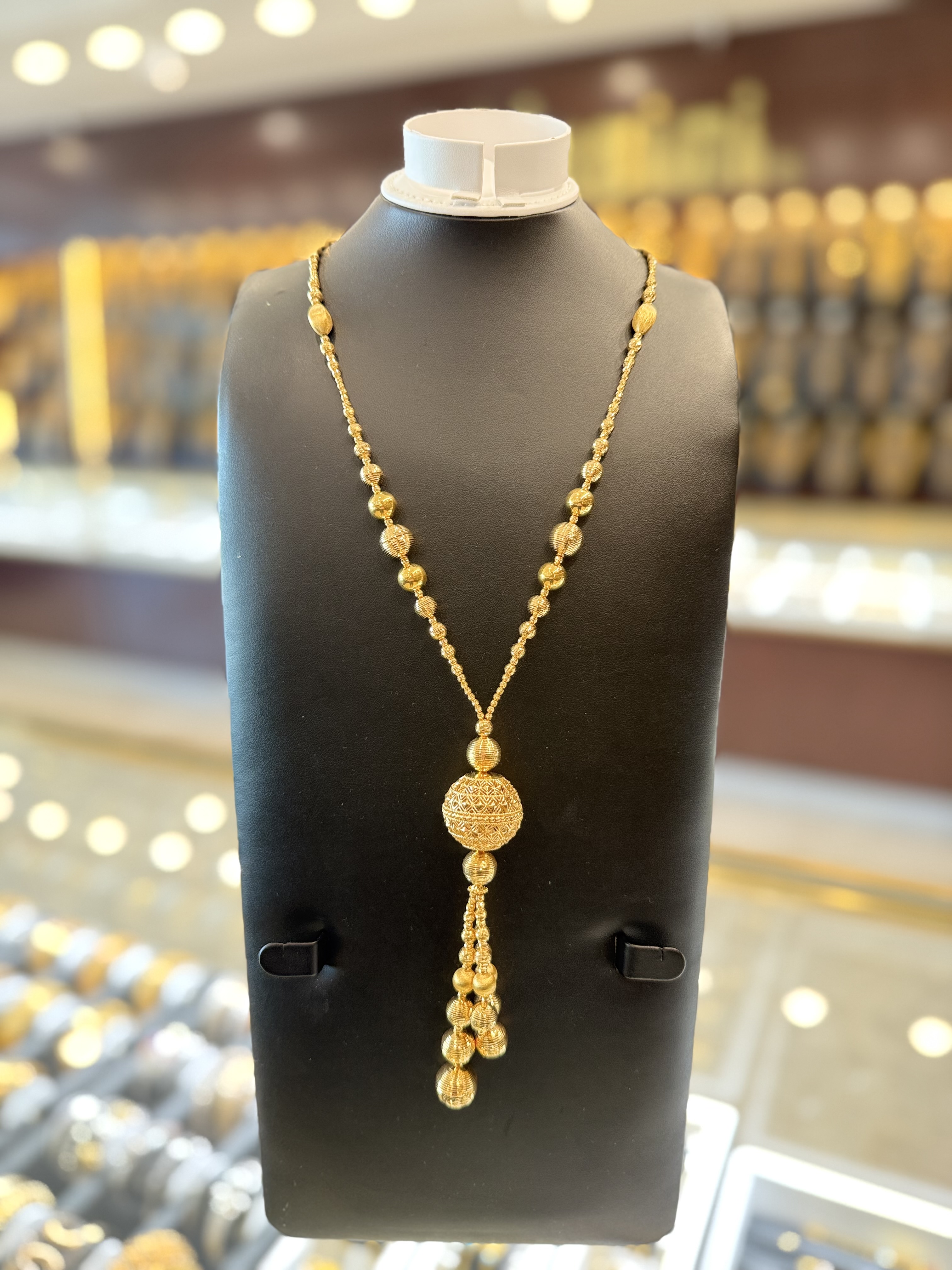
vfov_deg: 71.6
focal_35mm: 24
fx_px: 880
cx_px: 476
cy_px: 635
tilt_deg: -13.6
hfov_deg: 56.8
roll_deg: -1.8
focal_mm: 6.76
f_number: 1.78
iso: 250
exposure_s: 1/60
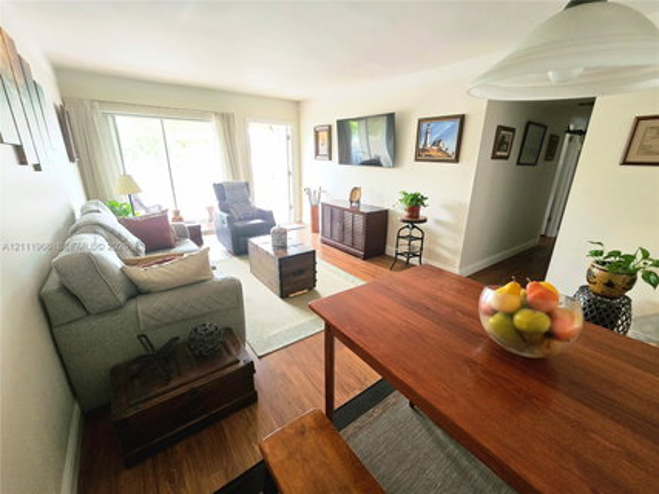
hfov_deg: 106.2
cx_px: 330
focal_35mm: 13
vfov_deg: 89.9
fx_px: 247
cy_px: 247
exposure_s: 1/60.2
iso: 800
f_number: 2.2
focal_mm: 2.2
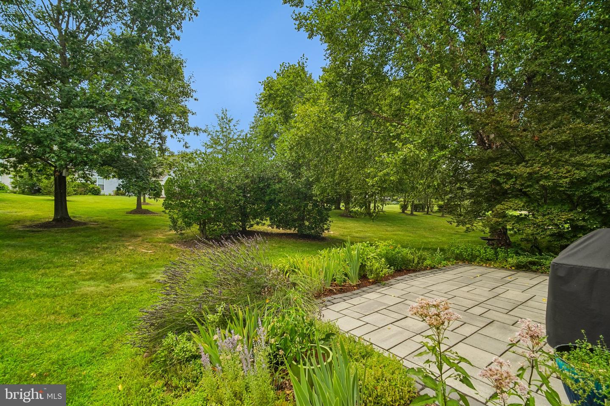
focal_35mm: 16
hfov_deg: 96.7
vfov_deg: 73.7
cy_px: 203
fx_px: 271
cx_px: 305
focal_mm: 16
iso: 400
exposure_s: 1/125
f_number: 11
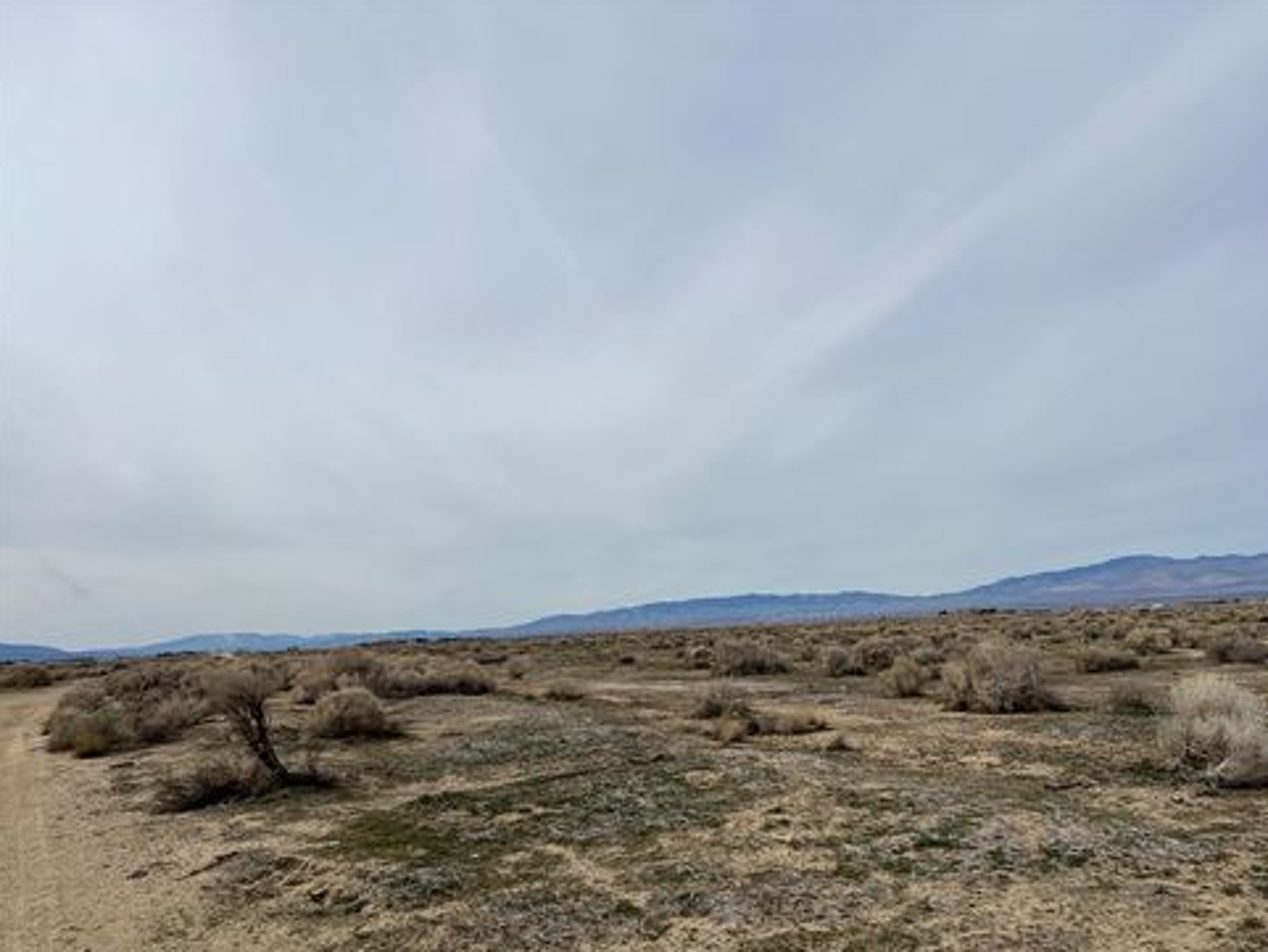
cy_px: 492
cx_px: 651
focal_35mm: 27
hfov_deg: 65.3
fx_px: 989
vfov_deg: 51.4
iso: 50
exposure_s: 1/11364
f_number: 1.5
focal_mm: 5.7
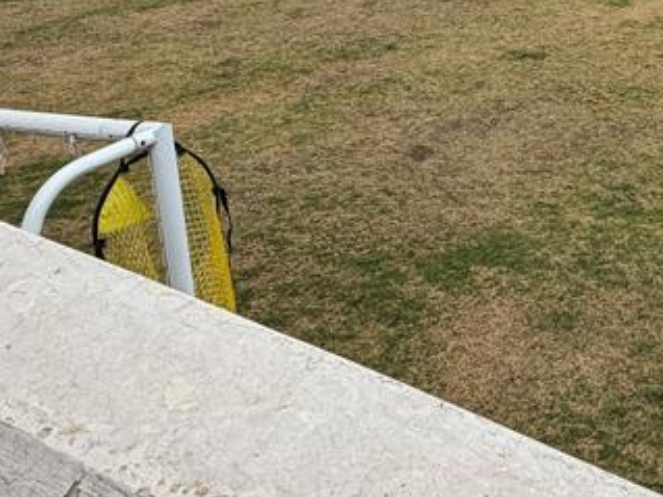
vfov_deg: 29.0
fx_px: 862
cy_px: -52
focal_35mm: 45
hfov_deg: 39.8
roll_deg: +2.8
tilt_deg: -8.6
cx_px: 561
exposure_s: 1/590
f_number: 2.2
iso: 40
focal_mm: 2.22
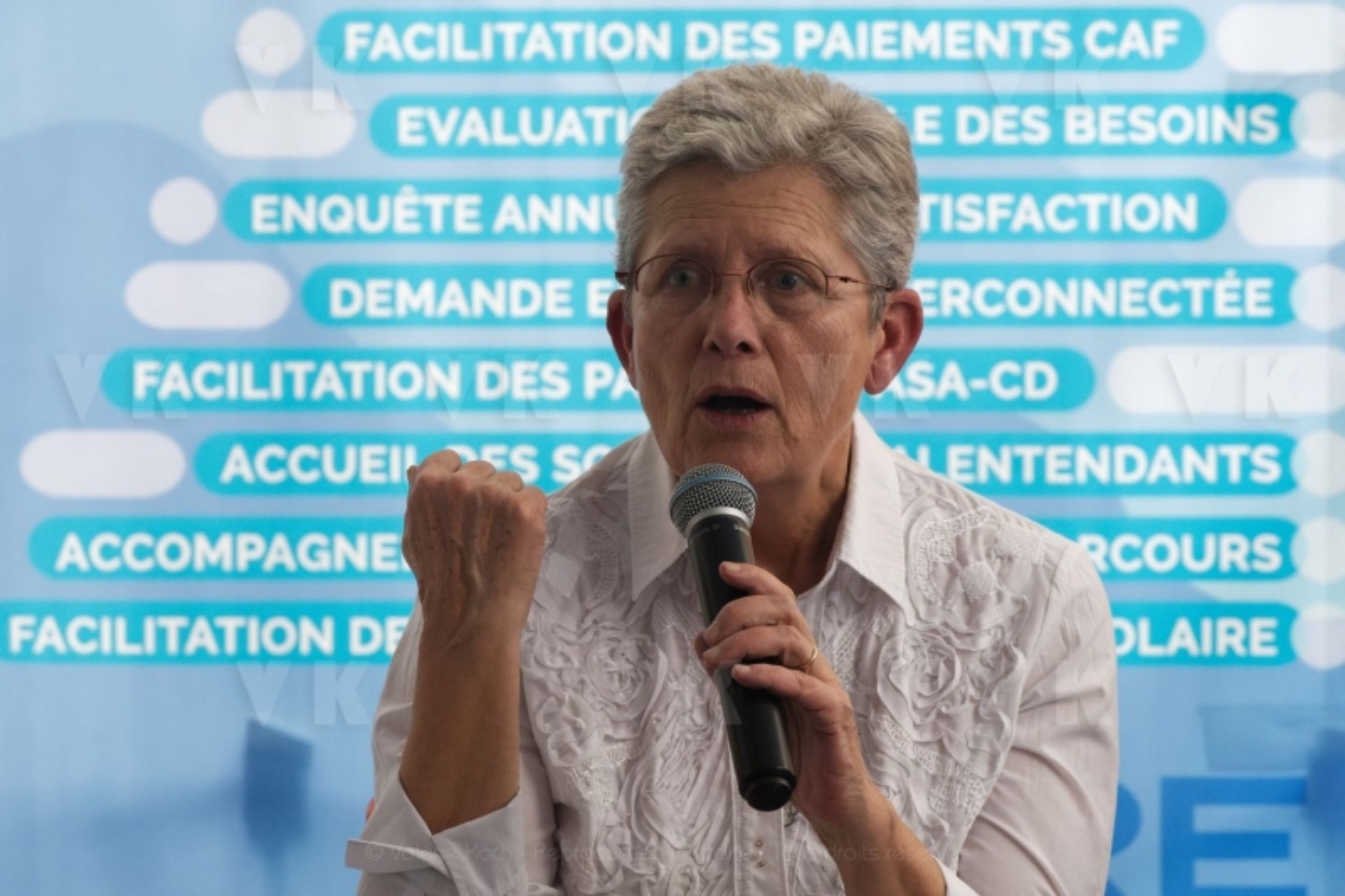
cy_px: 448
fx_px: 11205
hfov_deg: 6.9
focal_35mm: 300
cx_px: 672
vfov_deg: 4.6
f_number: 5.6
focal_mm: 200
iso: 2000
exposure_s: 1/250
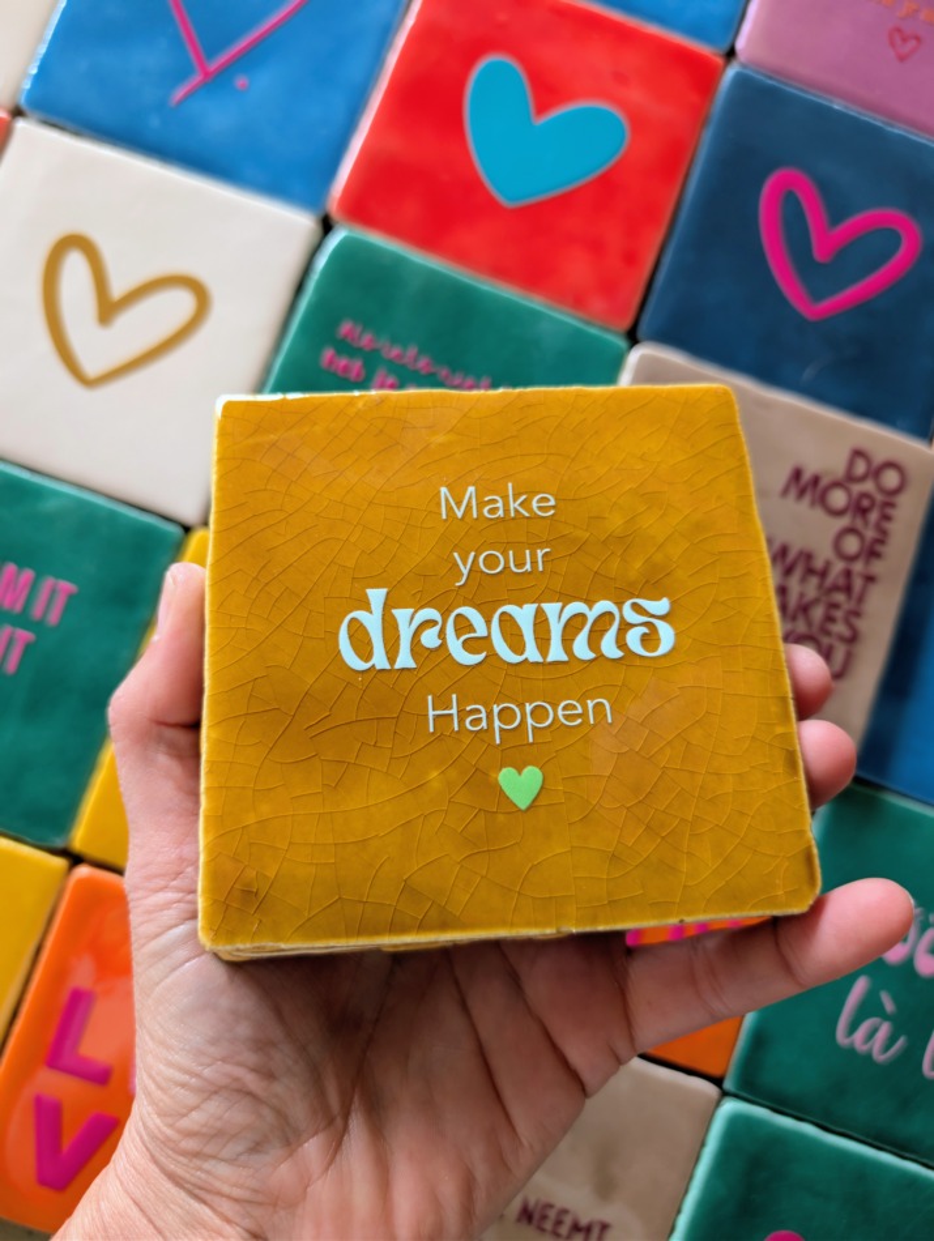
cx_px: 467
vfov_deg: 71.5
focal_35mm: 24
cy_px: 620
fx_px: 861
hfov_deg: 56.9
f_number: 1.68
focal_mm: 6.9
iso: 163
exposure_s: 1/107
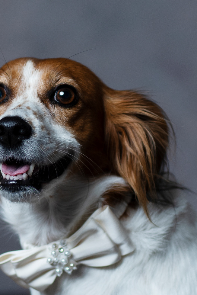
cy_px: 288
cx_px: 170
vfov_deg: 16.6
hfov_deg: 11.3
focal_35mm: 121
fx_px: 993
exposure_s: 1/200
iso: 100
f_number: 8
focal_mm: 50
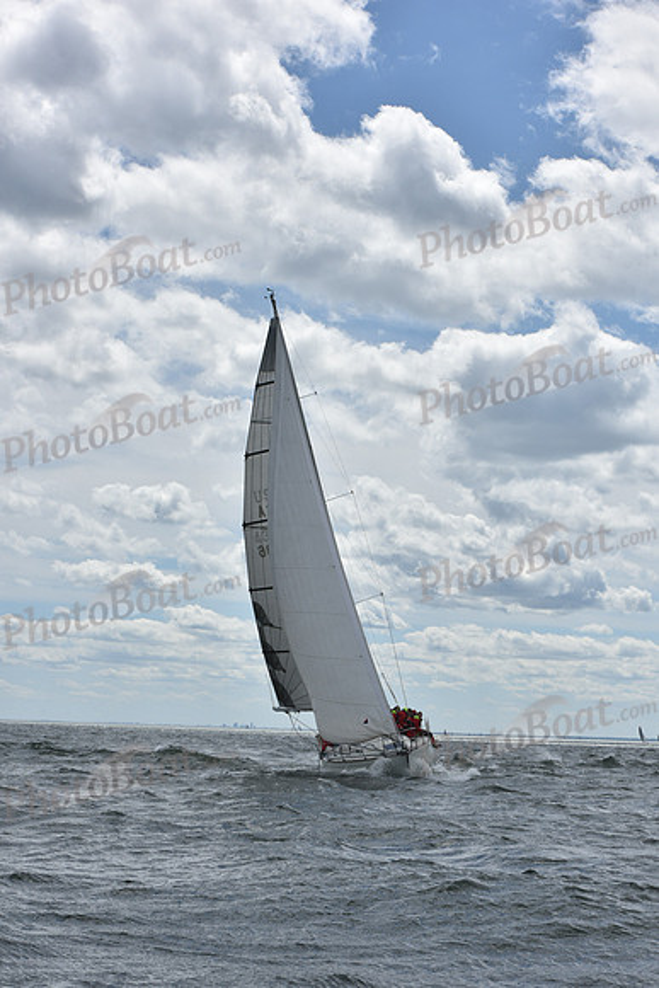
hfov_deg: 19.5
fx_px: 1921
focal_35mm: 70
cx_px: 330
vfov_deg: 28.8
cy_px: 494
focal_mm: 70
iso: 320
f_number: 10
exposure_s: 1/1250
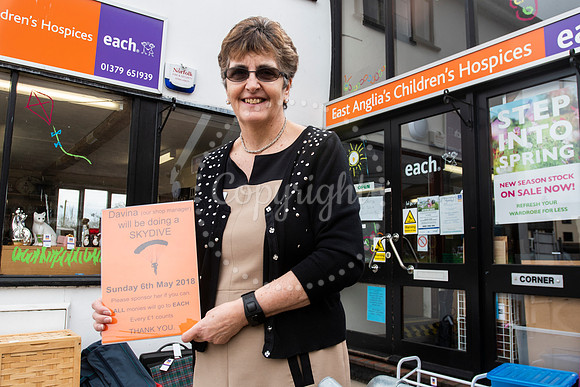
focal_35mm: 30
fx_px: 483
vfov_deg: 43.6
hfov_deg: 61.9
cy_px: 194
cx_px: 290
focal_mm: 20
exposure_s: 1/400
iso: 200
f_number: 5.6
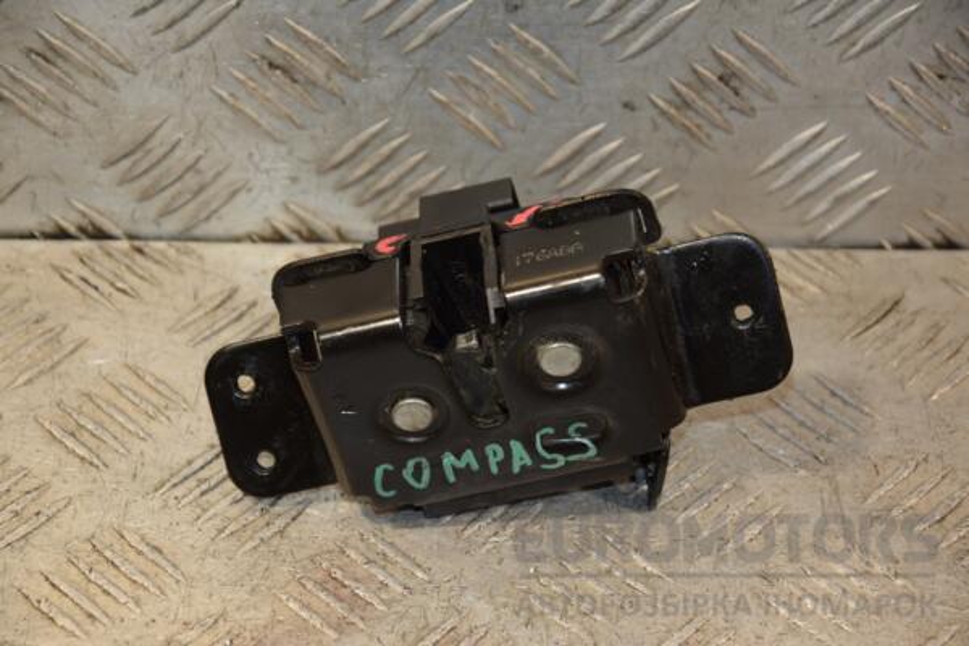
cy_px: 323
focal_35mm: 135
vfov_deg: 10.2
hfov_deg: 15.2
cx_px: 484
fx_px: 3633
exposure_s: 1/160
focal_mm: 90
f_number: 5.6
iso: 800
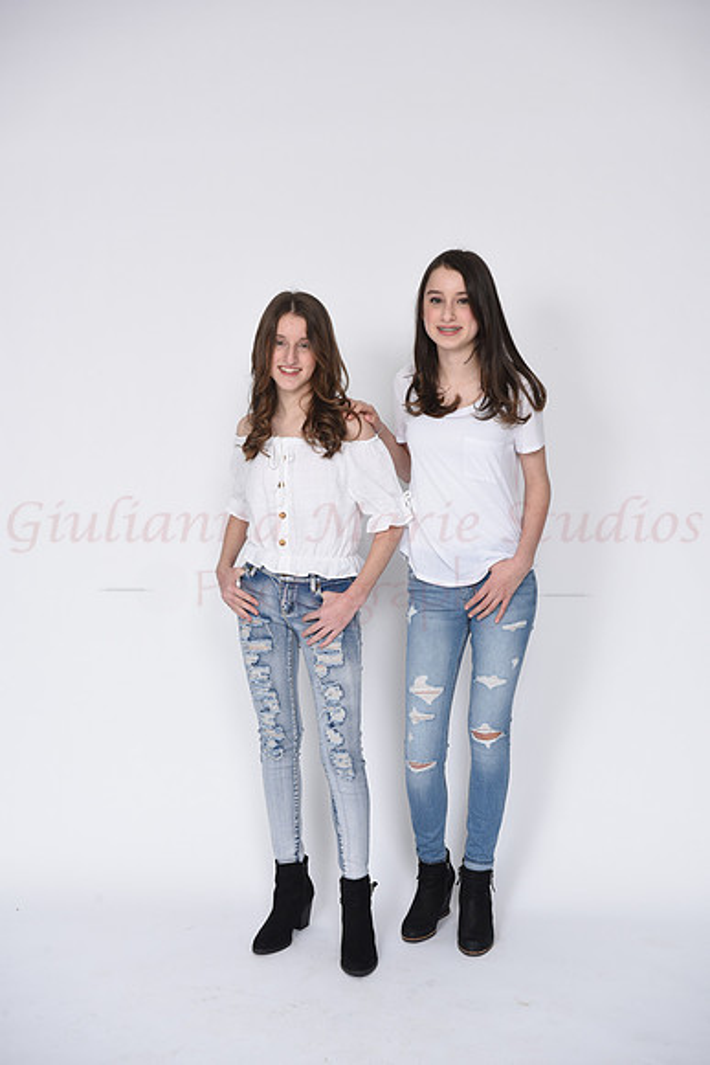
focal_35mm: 48
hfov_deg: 28.1
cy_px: 532
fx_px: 1419
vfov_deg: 41.1
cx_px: 355
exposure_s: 1/100
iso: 160
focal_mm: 48
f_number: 8
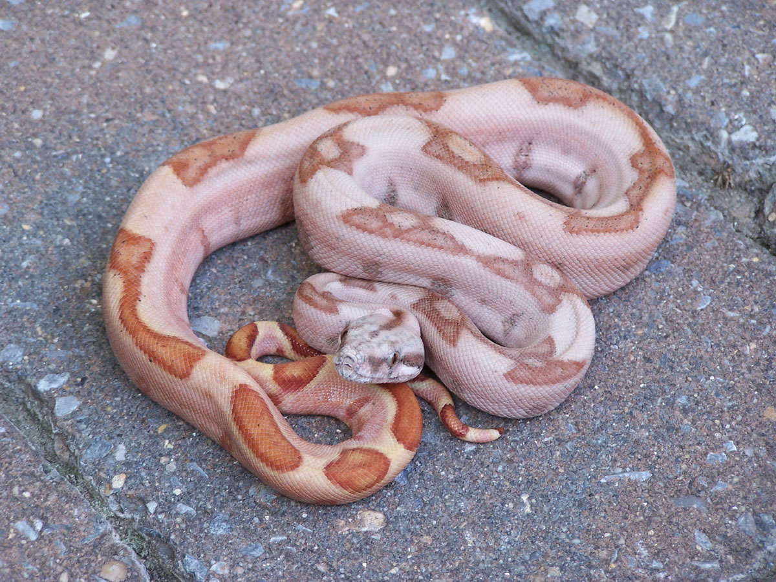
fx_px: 3789
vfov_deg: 8.8
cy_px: 291
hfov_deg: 11.7
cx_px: 388
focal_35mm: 169
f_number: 3.2
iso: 100
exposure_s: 1/80
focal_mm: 28
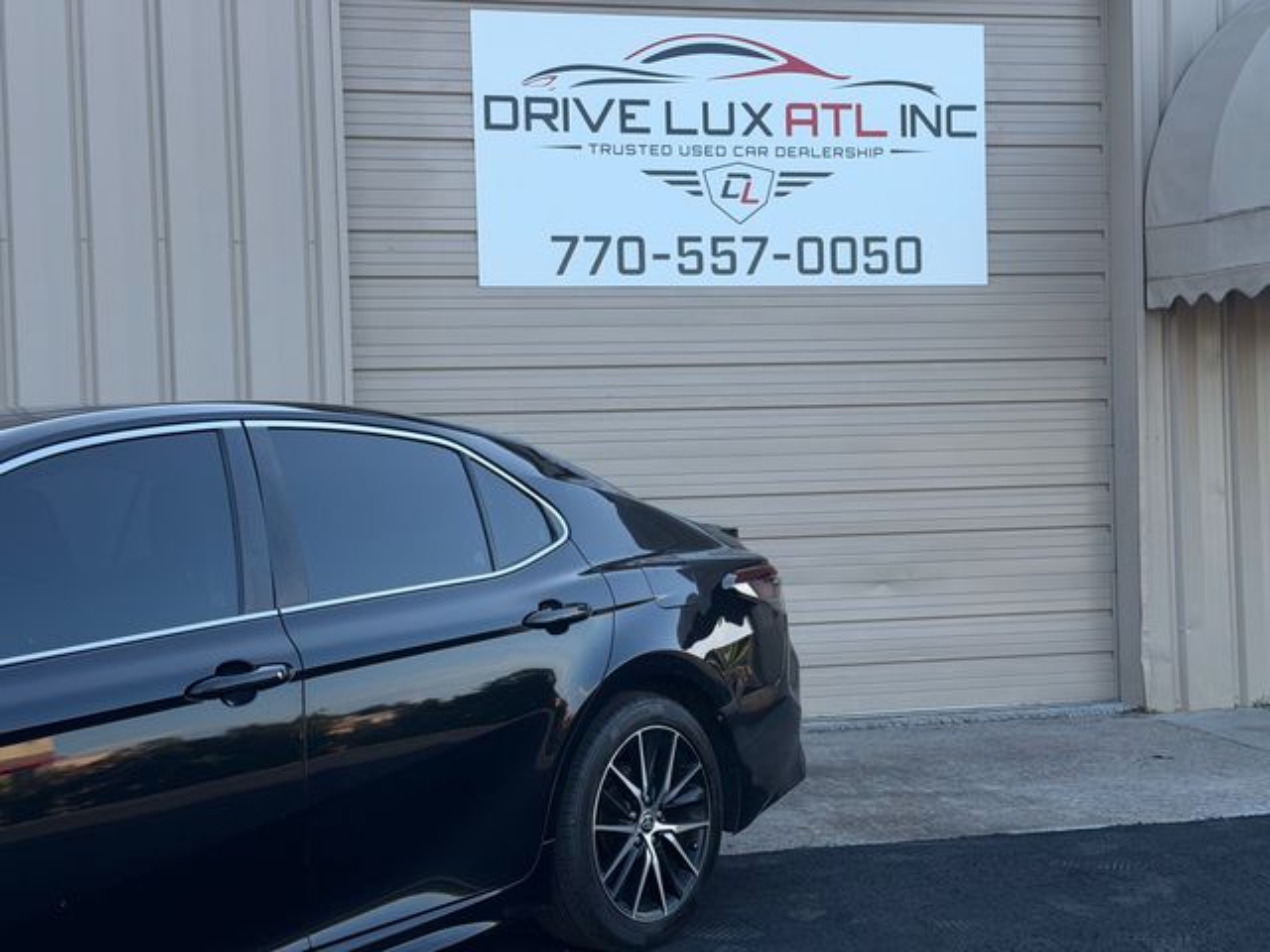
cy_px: 476
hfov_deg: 39.7
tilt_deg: +0.4
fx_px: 1761
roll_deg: +2.5
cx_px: 635
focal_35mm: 48
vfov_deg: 30.3
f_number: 1.78
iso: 80
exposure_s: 1/855
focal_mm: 6.76
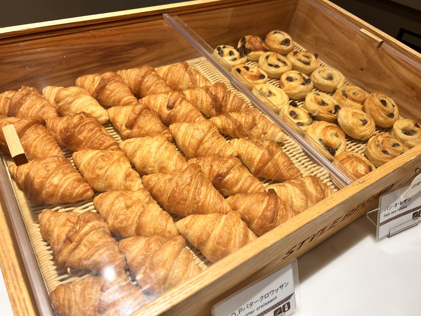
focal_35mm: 26
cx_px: 210
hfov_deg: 67.3
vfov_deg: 53.1
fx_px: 316
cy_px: 158
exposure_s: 1/120
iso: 32
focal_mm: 5.7
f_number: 1.5
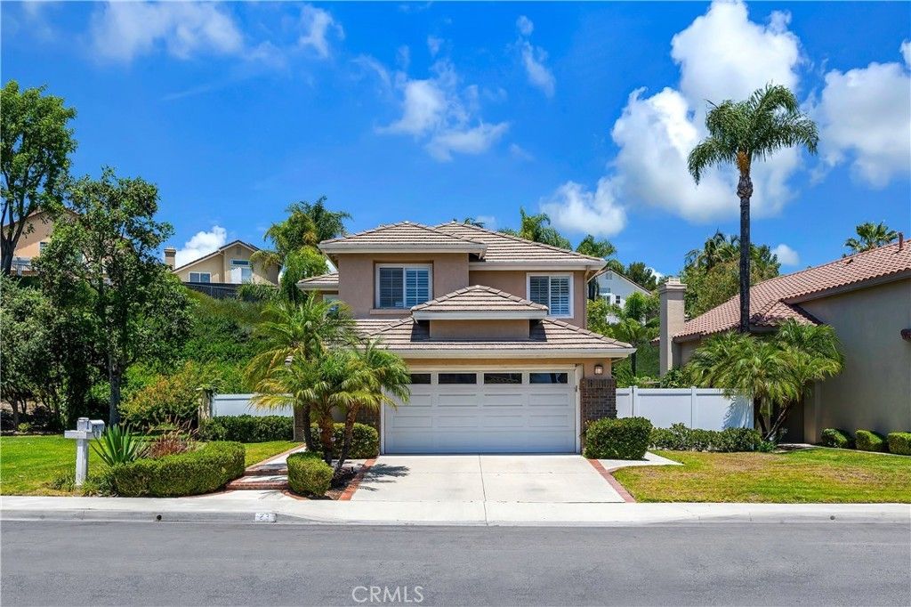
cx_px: 456
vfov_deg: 44.9
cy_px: 304
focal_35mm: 29
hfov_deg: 63.7
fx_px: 734
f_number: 9
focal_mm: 19.5
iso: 100
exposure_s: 1/250
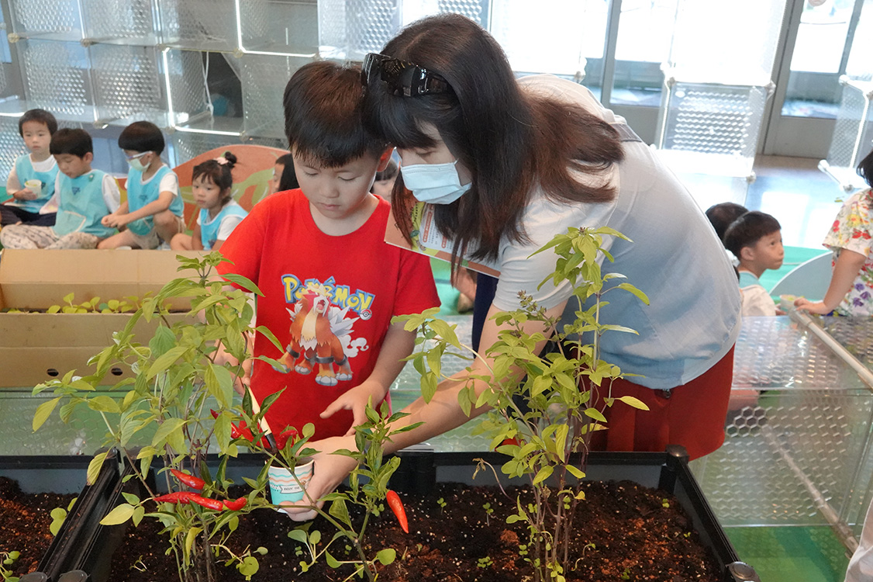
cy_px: 291
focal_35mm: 30
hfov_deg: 61.9
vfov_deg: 43.6
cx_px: 436
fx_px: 727
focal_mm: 11.03
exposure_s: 1/250
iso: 3200
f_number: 2.8
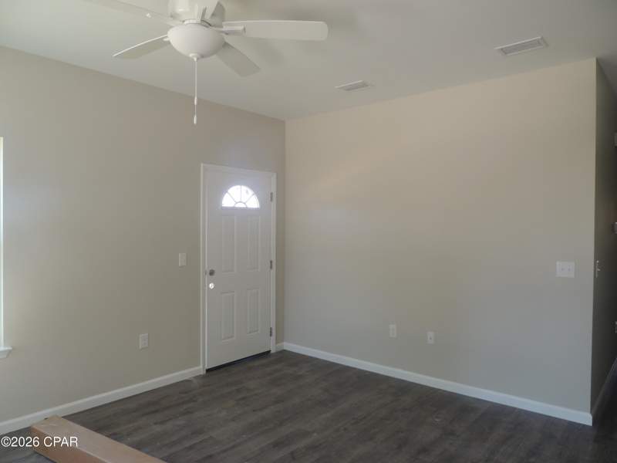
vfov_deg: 56.8
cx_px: 308
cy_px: 232
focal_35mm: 24
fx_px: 428
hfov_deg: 71.6
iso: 100
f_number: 3
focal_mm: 4.3
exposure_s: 1/50
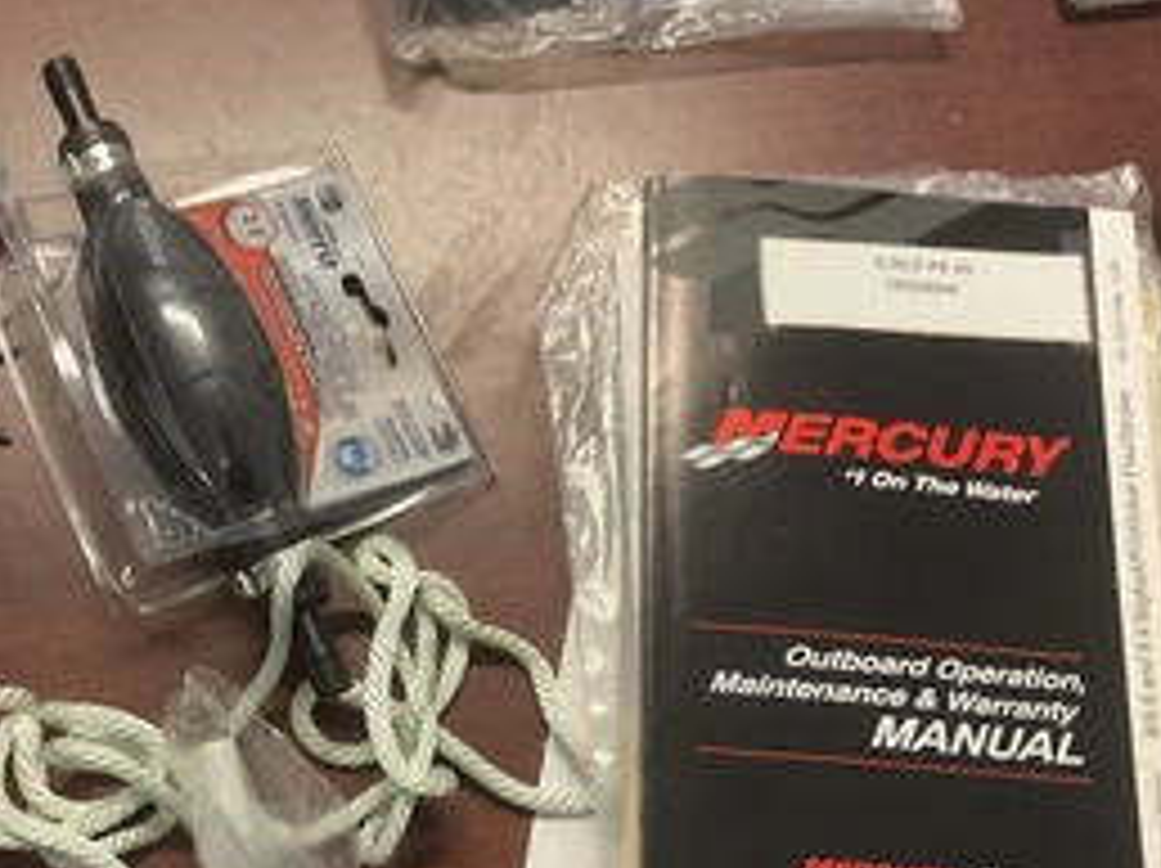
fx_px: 1508
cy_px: 553
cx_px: 356
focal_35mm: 45
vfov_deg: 32.0
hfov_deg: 41.4
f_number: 1.8
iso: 250
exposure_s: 1/60
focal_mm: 3
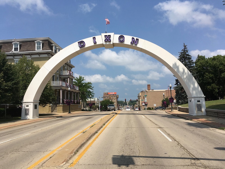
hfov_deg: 61.7
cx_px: 112
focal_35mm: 29
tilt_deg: +3.9
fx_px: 188
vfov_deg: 48.2
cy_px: 84
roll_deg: +3.7
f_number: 2.2
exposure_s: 1/2849
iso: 25
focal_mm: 4.15
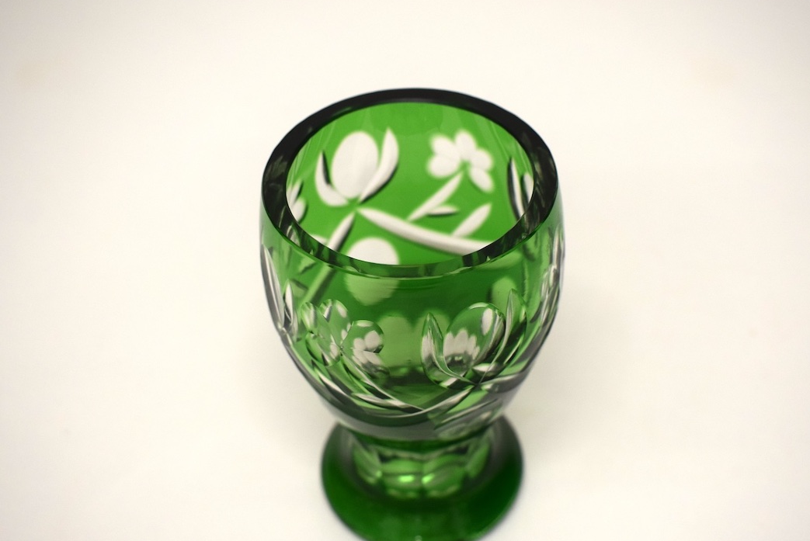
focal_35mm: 47
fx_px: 1049
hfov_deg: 42.2
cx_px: 441
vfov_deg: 28.9
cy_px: 300
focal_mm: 27
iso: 800
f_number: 5.6
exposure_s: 1/125
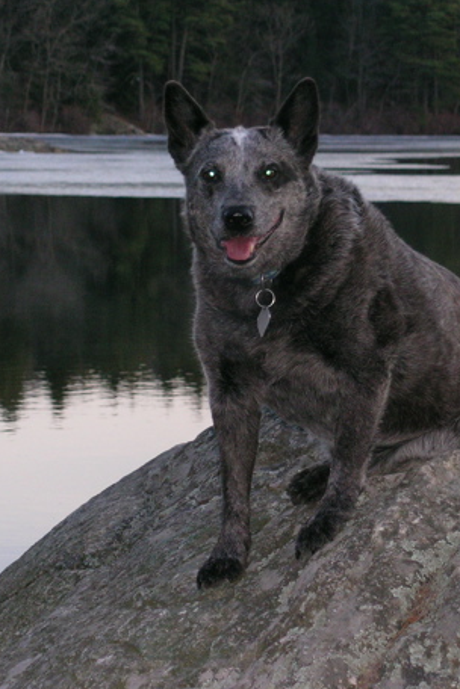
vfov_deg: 13.8
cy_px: 355
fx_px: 2856
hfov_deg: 9.2
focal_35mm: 149
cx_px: 277
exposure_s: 1/121
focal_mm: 21.1
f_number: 4.4
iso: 166
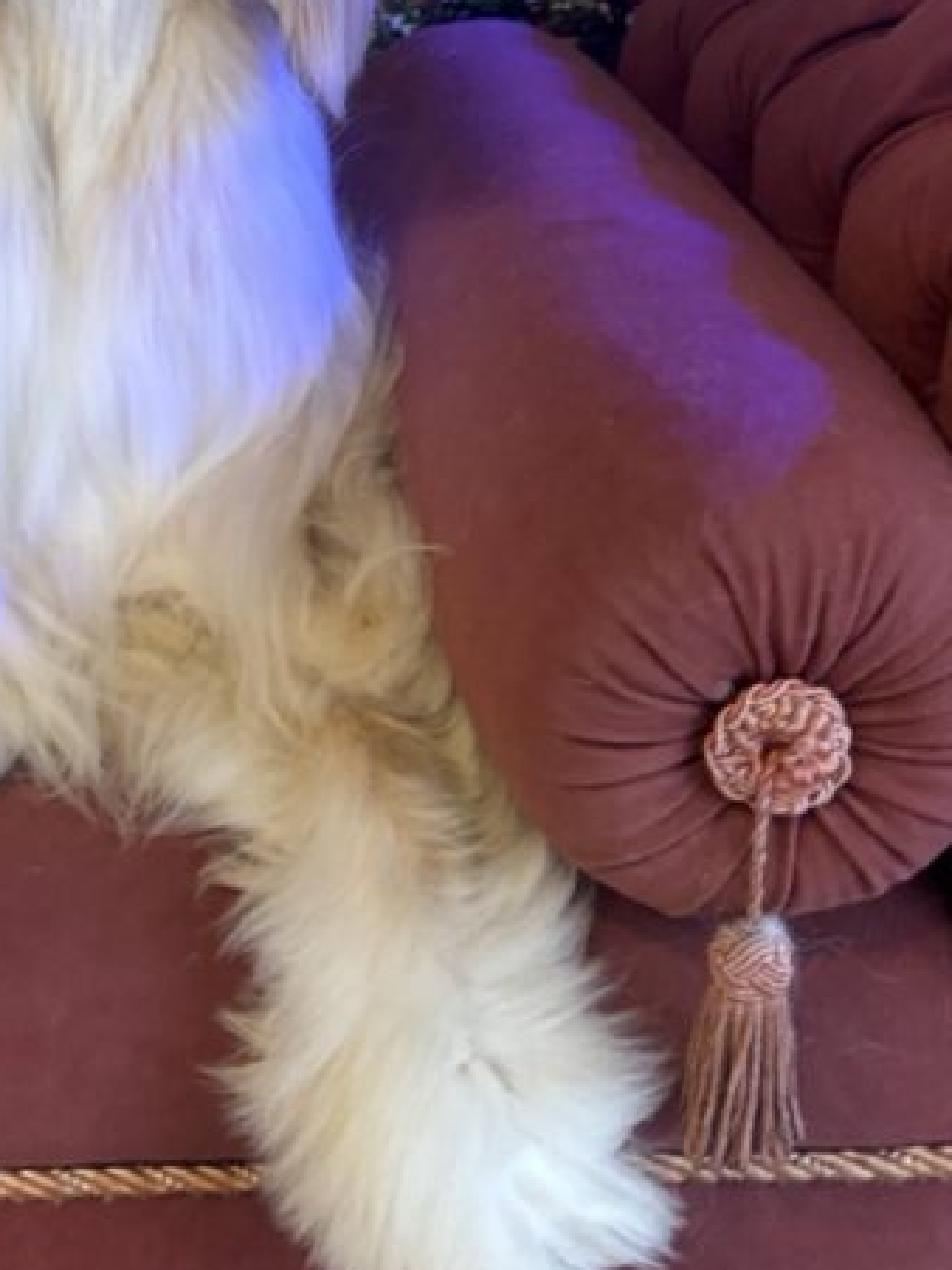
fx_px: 2164
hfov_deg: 23.9
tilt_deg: -15.4
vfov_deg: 31.8
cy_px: 253
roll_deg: +3.4
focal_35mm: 59
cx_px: 51
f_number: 1.6
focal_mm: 5.96
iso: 250
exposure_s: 1/60
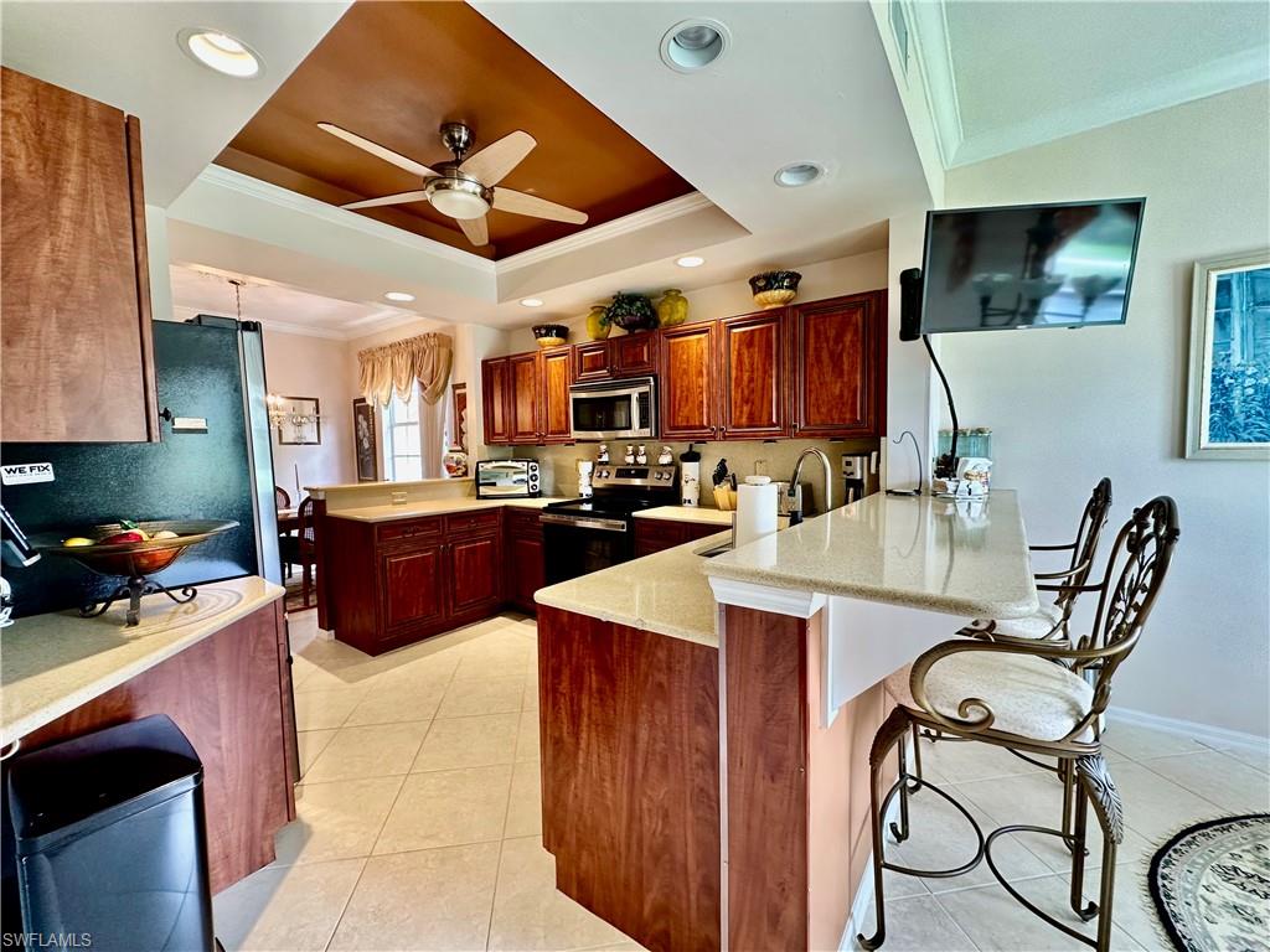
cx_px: 635
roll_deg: +1.0
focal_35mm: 14
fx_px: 514
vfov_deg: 85.7
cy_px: 476
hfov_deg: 102.1
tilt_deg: -3.3
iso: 160
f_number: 2.2
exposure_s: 1/60
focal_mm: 2.22
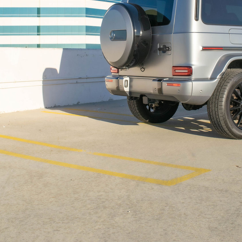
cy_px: 26
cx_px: 145
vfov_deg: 27.6
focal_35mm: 60
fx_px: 475
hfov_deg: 28.5
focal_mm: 26
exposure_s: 1/500
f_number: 11
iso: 200
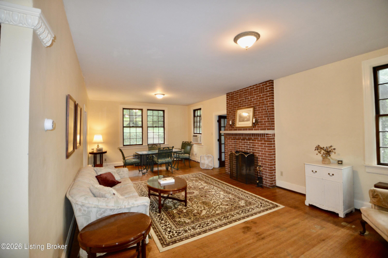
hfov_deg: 100.4
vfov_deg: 77.2
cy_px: 129
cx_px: 194
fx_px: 162
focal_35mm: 15
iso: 900
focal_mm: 10
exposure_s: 1/60
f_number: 3.5
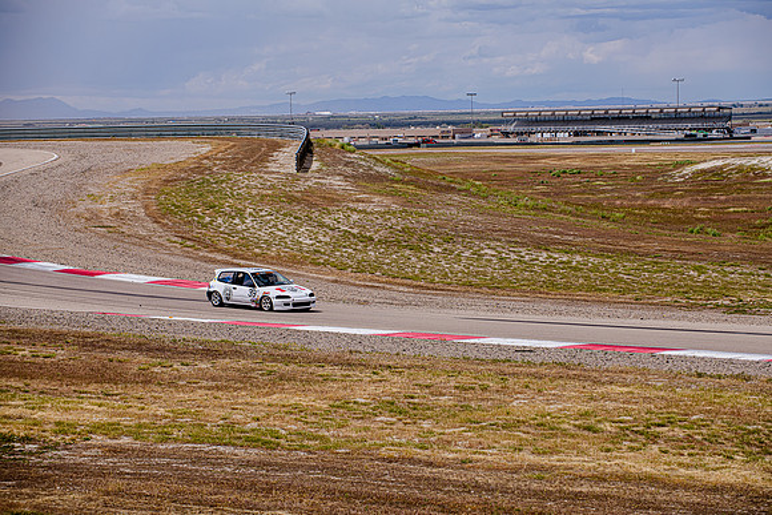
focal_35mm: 130
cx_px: 386
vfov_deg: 10.6
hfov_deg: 15.8
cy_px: 258
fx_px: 2788
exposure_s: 1/1000
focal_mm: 130
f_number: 6.3
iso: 125
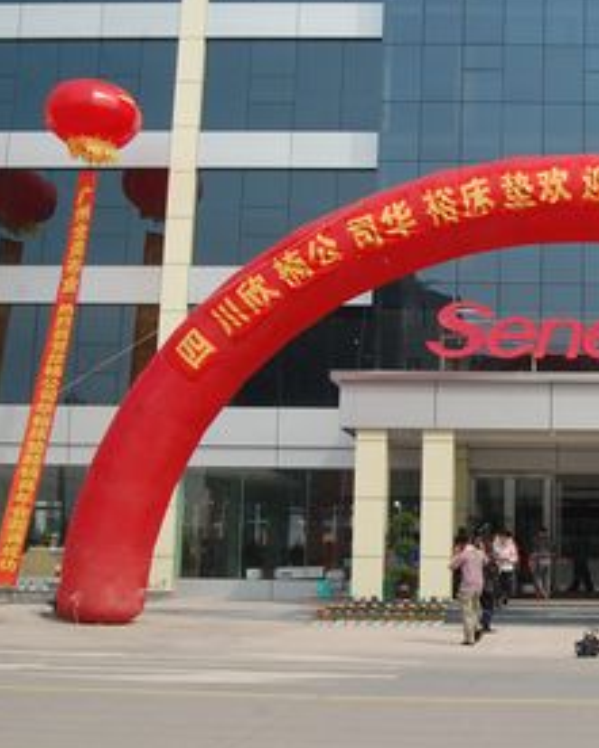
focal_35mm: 56
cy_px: 388
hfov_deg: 26.1
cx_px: 561
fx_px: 1240
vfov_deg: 33.6
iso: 400
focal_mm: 22
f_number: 10
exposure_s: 1/400
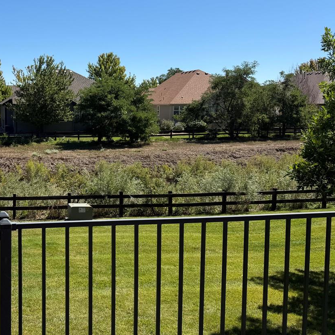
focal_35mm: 41
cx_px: 34
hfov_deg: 38.2
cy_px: 133
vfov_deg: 40.7
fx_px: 449
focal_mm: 6.76
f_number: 1.78
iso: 80
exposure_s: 1/4975
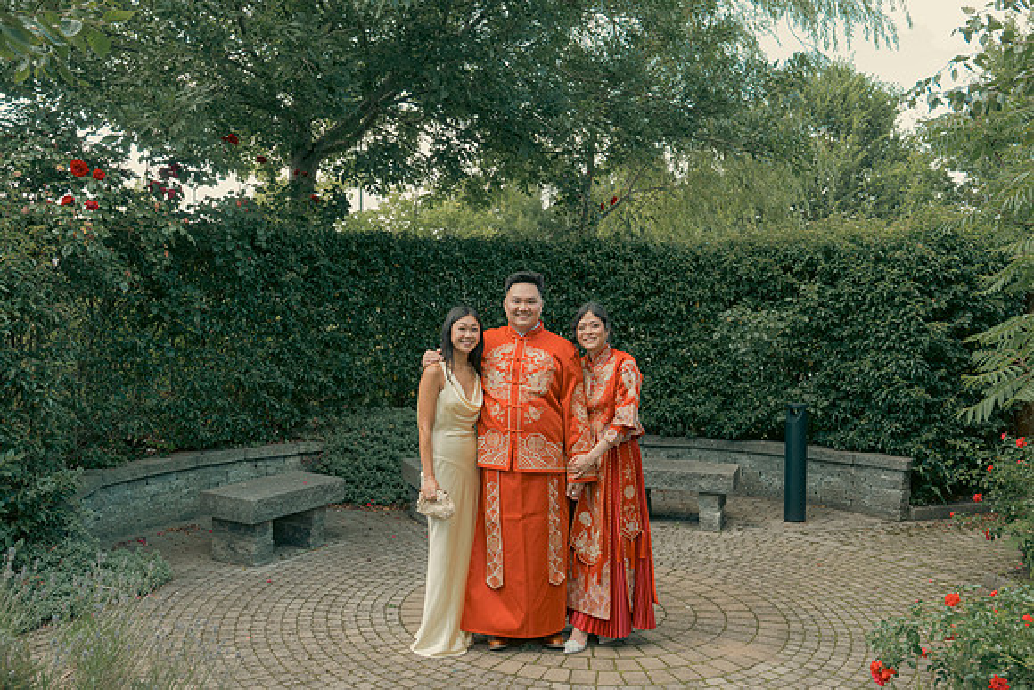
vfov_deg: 40.0
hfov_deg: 57.2
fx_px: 948
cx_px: 517
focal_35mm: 33
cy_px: 345
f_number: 5.6
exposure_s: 1/160
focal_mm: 33
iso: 400
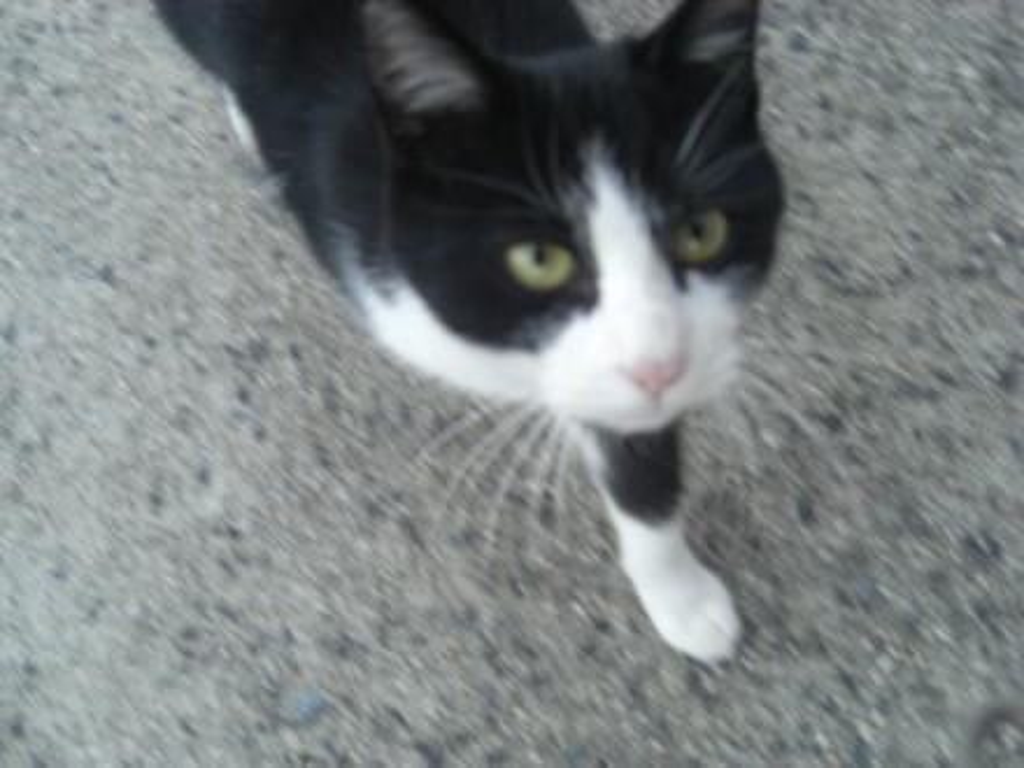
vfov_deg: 37.7
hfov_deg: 49.0
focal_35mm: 38
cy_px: 384
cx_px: 512
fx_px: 1124
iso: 200
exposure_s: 1/100
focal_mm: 7.9
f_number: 2.8
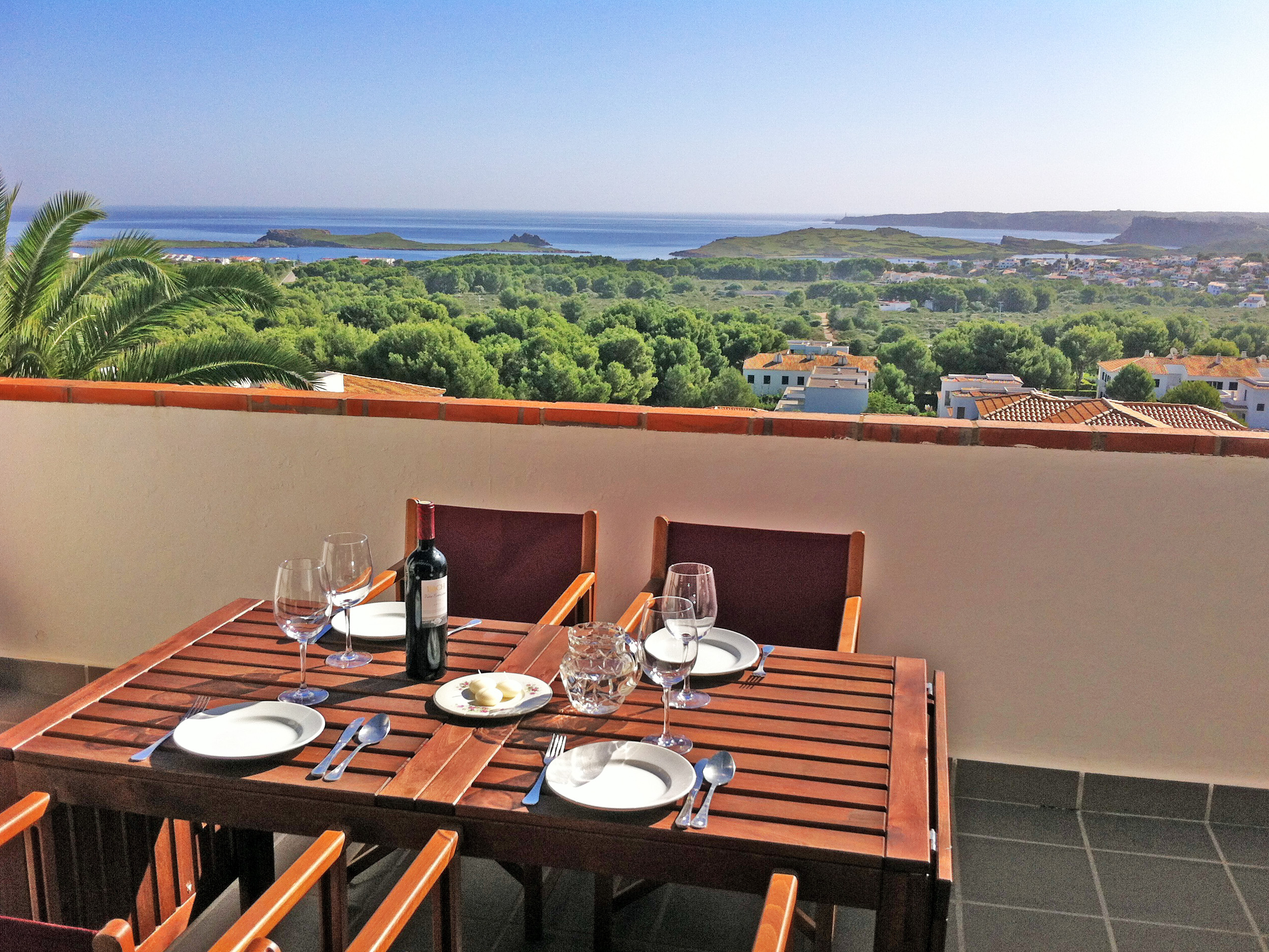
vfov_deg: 39.7
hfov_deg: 51.4
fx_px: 1320
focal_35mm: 36
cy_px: 482
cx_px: 640
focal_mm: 3.85
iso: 80
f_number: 2.8
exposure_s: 1/1588
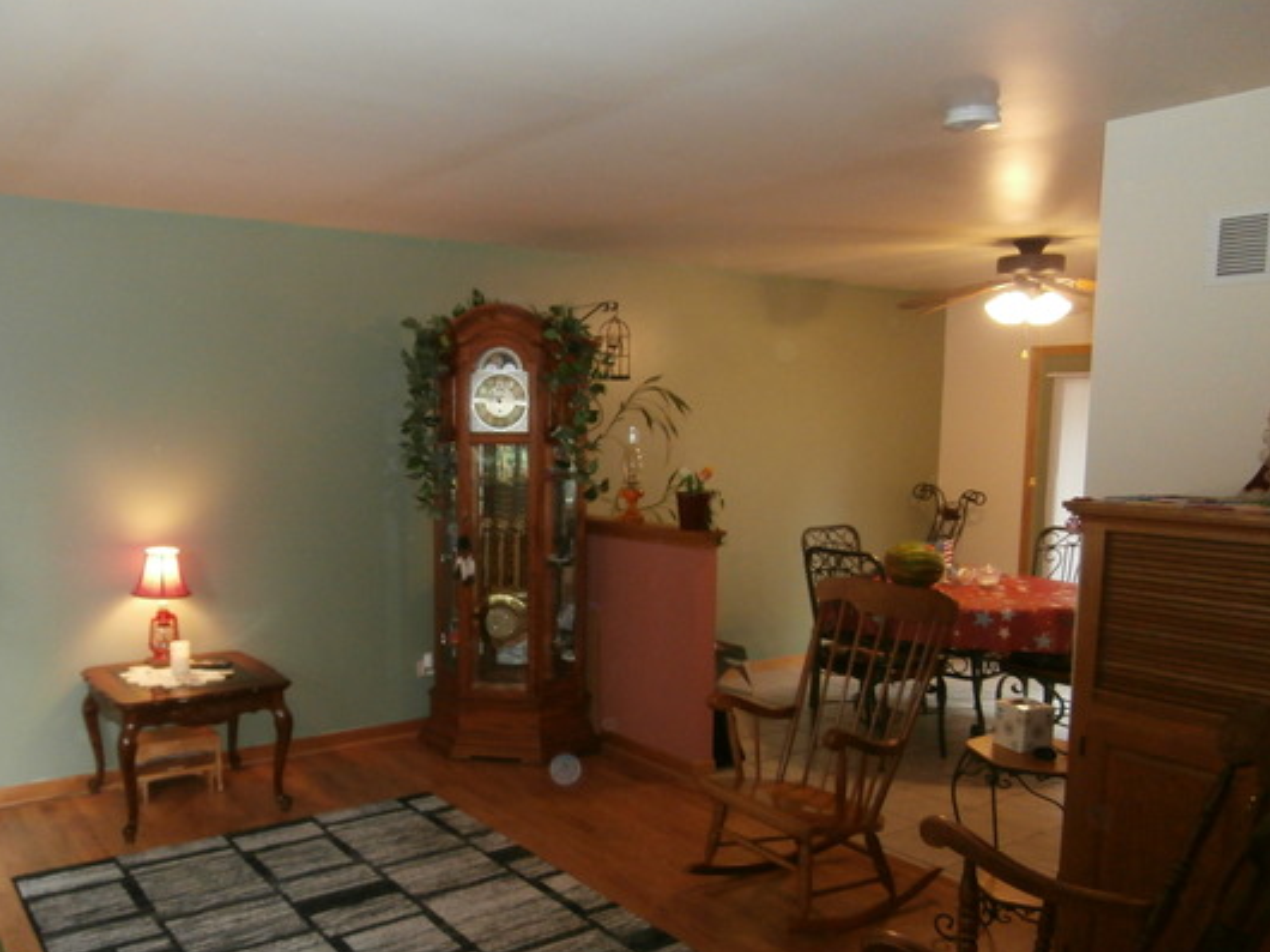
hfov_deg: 61.2
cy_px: 544
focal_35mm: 29
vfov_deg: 48.0
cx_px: 513
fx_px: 1063
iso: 320
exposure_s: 1/30
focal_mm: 4.2
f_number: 3
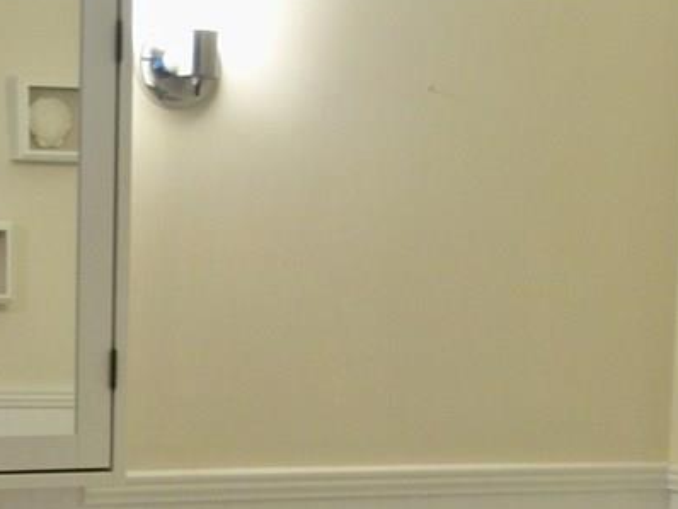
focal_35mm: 90
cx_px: 237
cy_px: 638
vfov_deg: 15.7
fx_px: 1764
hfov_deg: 21.7
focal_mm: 6.2
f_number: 3.5
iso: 250
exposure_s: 1/30
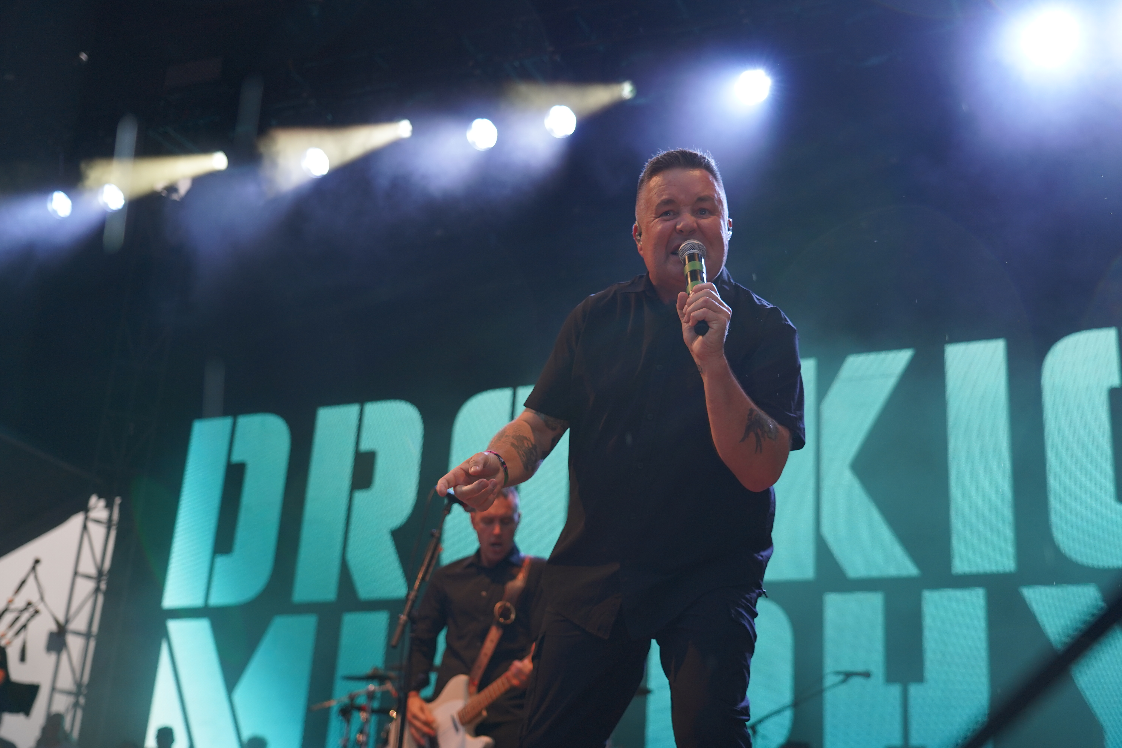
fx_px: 1434
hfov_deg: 42.7
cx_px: 561
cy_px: 374
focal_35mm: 46
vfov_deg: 29.2
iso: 500
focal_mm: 46
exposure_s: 1/160
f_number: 4
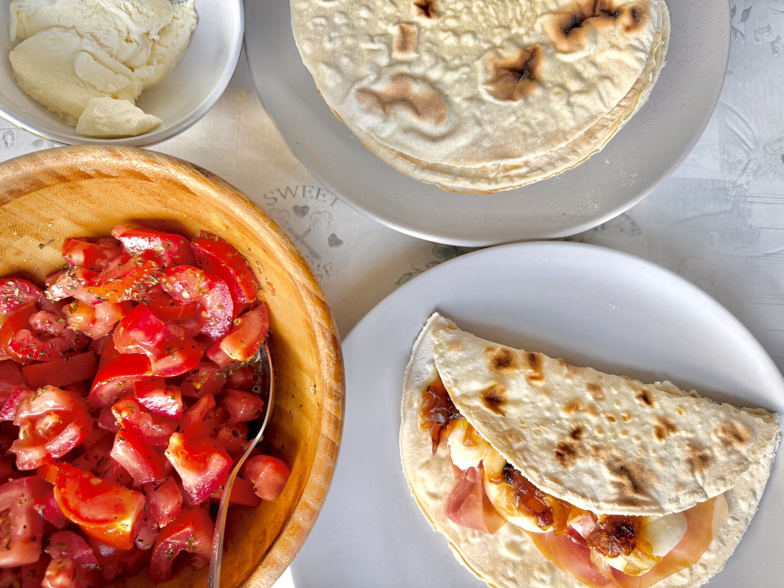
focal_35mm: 24
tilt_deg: -83.4
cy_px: 294
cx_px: 392
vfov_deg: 56.8
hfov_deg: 71.6
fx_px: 544
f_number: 1.78
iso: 160
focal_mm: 6.76
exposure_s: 1/121
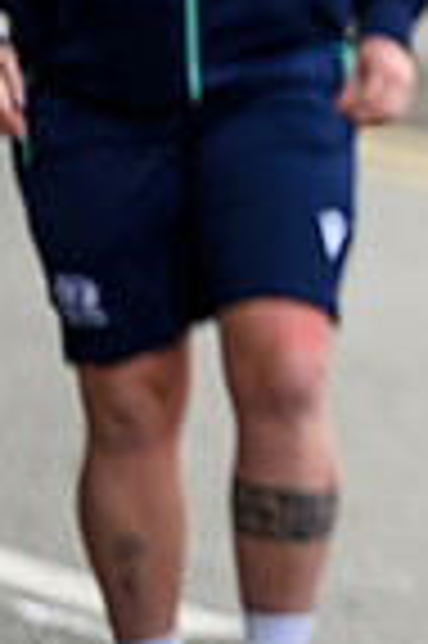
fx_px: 13067
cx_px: 1257
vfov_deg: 2.8
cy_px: 70
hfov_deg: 1.9
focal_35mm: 731
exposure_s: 1/500
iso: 500
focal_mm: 180
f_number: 3.2
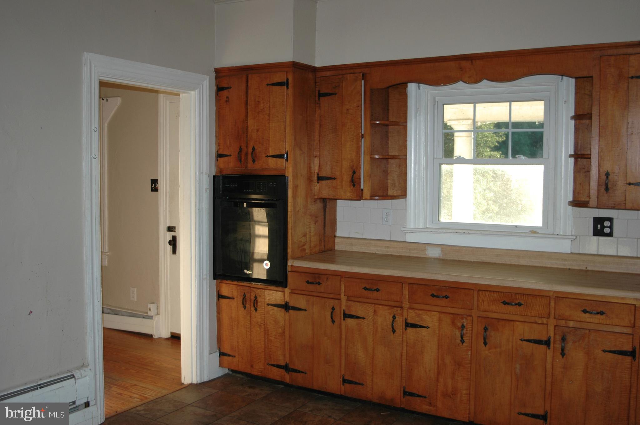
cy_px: 212
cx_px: 320
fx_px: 639
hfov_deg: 53.2
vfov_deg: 36.8
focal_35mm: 36
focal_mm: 24
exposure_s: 1/60
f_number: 3.8
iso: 200
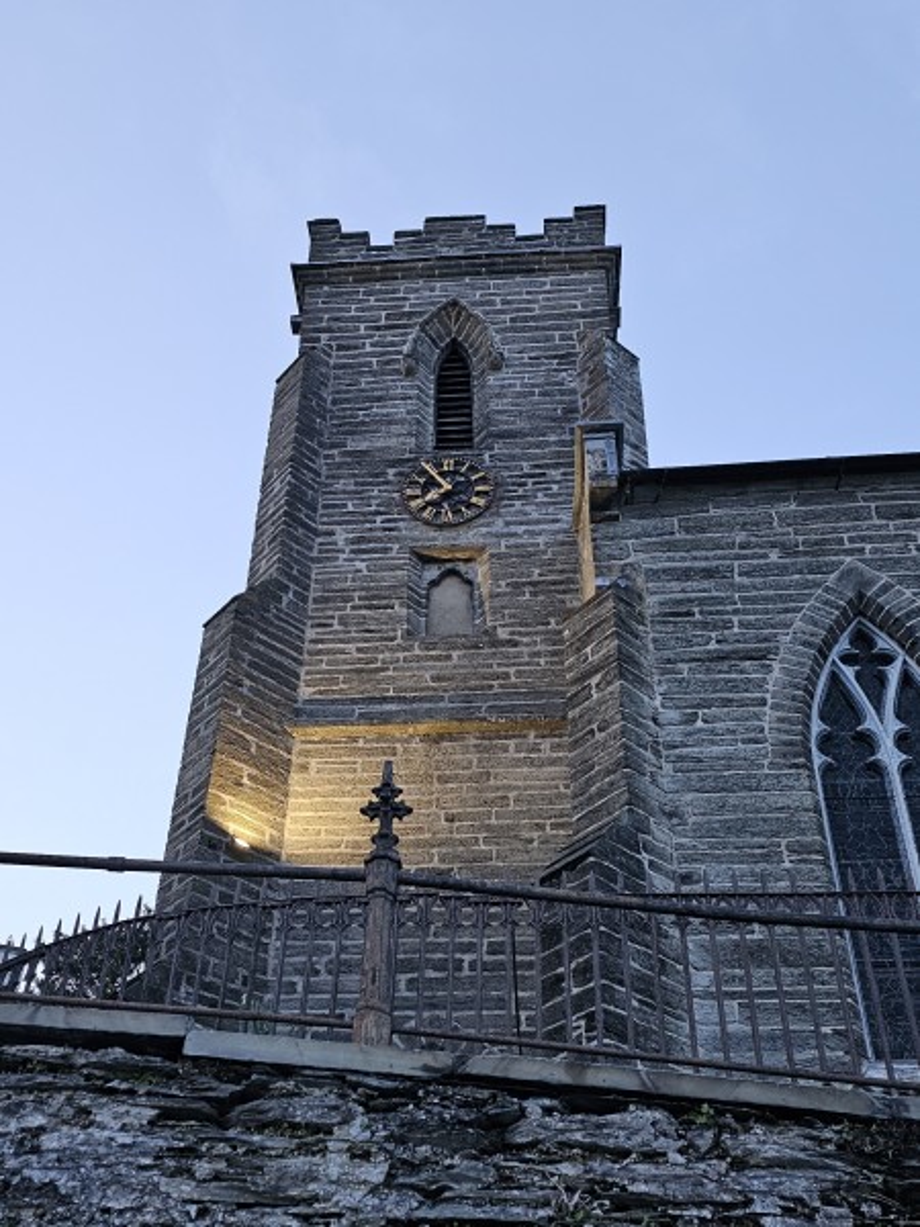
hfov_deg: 58.9
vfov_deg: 73.9
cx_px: 460
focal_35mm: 23
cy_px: 614
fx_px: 815
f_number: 1.7
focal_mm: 6.3
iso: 250
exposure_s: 1/100
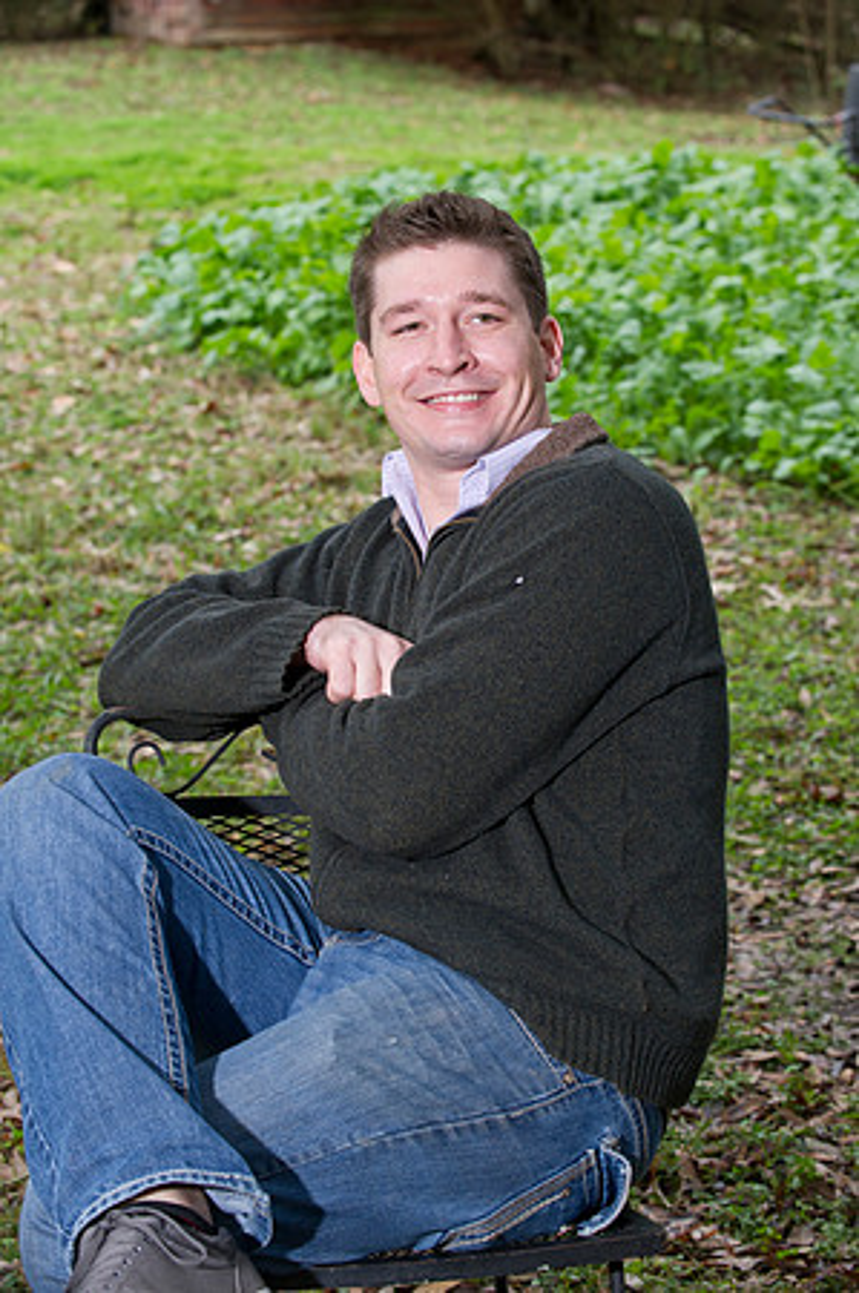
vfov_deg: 23.7
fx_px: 3085
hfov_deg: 15.9
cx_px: 430
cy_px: 646
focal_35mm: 86
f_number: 5.6
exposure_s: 1/125
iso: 800
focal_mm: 86
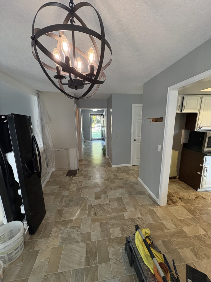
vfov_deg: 102.1
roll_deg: +1.2
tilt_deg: -10.0
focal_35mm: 14
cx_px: 106
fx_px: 114
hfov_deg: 85.7
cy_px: 141
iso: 400
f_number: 2.2
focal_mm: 2.22
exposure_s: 1/120
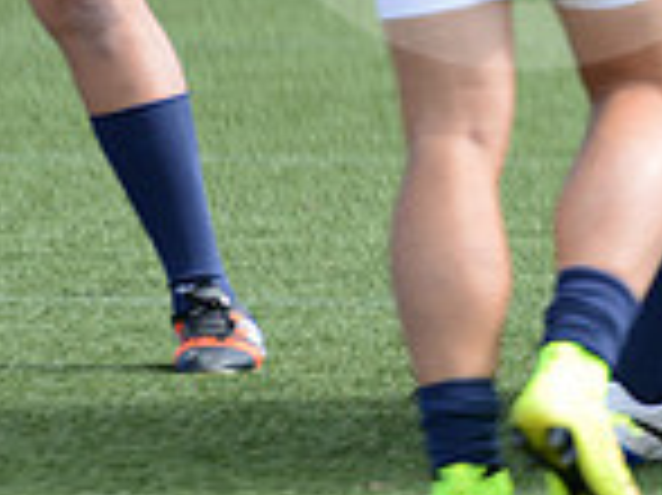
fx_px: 19624
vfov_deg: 1.4
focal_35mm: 1027
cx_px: 1292
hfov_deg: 1.9
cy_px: -250
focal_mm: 270
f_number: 4
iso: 400
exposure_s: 1/500
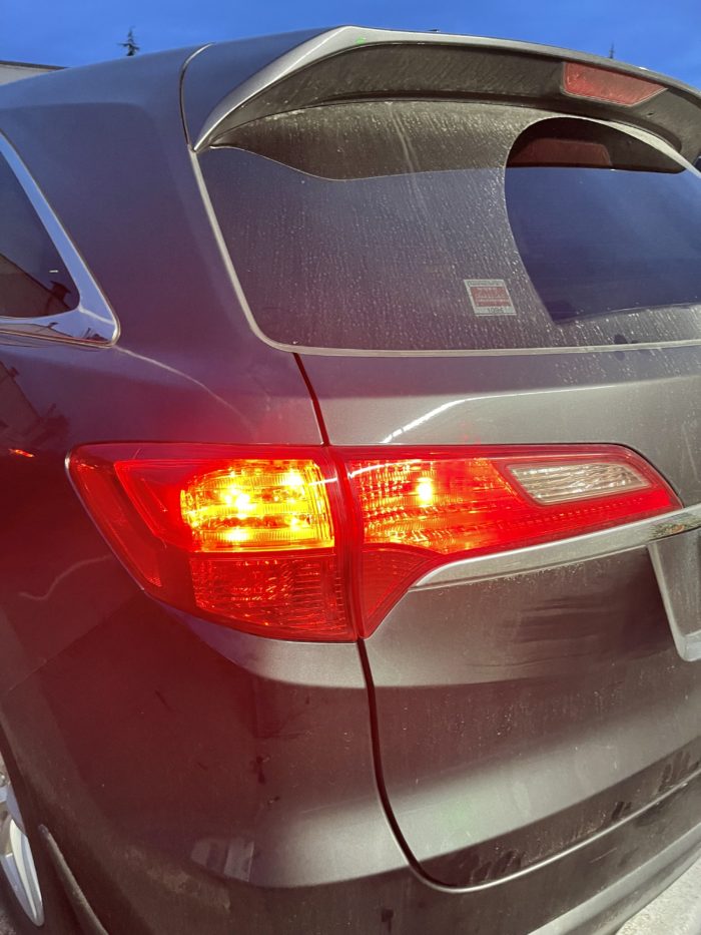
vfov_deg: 67.3
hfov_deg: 53.1
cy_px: 468
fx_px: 702
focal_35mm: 26
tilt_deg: -19.5
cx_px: 350
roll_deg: +0.4
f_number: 1.6
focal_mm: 5.1
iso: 500
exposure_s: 1/40
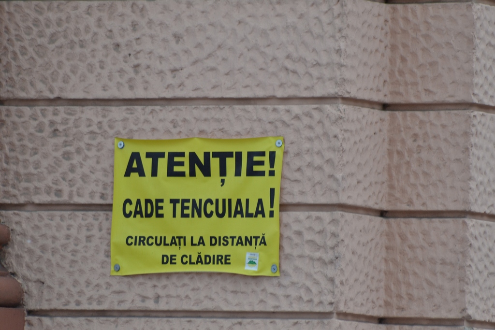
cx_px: 248
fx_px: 6188
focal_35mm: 450
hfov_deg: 4.6
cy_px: 165
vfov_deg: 3.1
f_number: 7.1
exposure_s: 1/250
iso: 400
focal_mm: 300
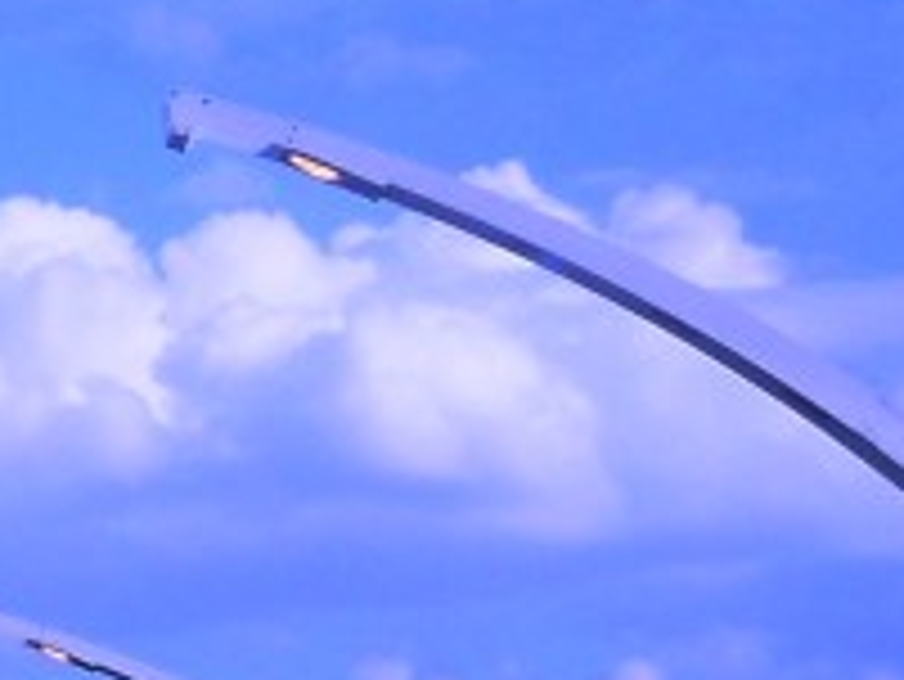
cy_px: 581
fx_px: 5461
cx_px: -877
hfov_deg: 8.9
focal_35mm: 209
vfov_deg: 7.1
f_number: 5.5
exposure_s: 1/640
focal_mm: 6.72
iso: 80
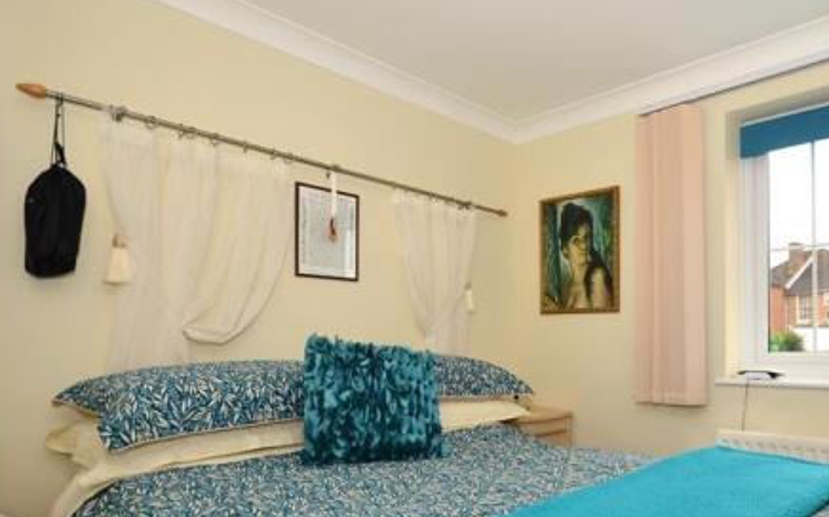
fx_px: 519
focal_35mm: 23
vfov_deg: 52.5
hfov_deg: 73.9
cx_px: 578
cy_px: 316
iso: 400
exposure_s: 1/80
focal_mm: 10
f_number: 5.6
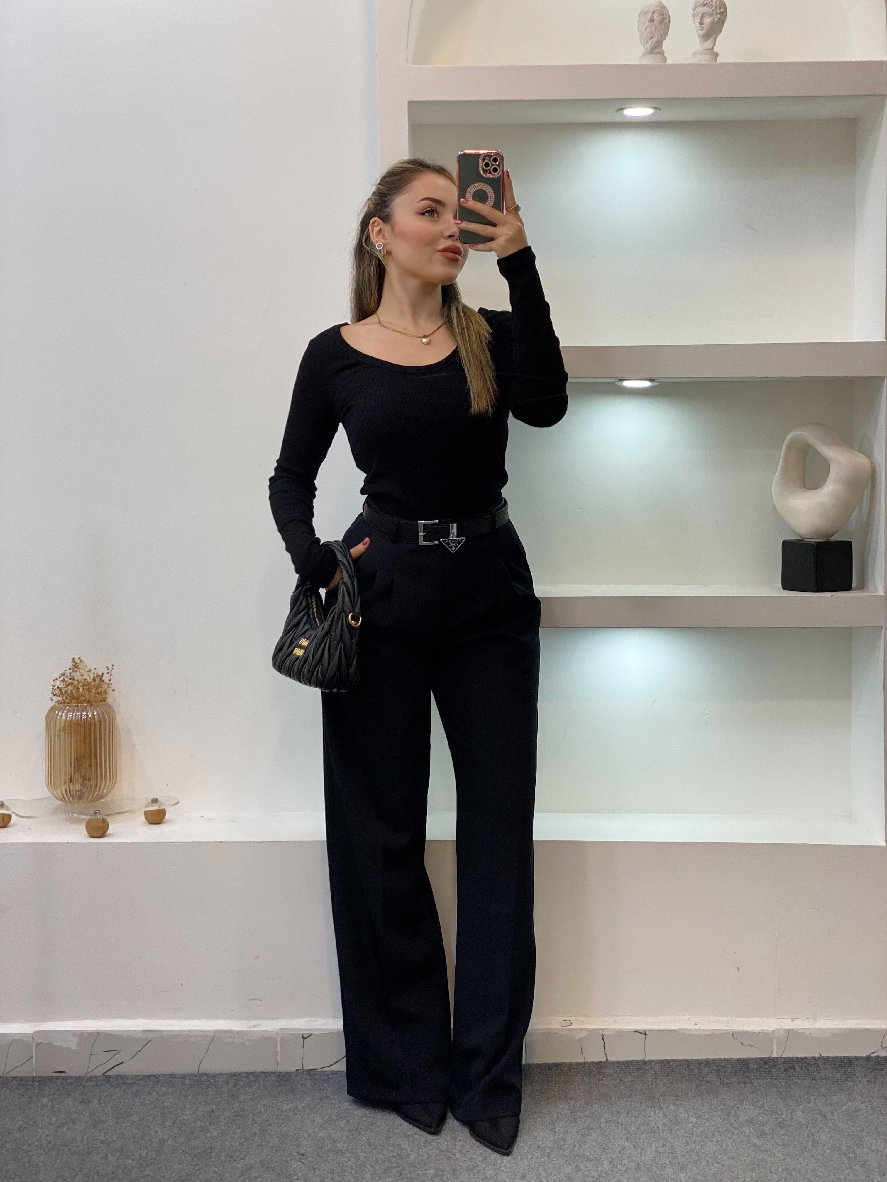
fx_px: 1777
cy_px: 591
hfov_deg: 28.0
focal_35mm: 52
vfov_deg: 36.8
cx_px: 444
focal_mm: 6
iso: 80
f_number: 2
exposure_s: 1/100
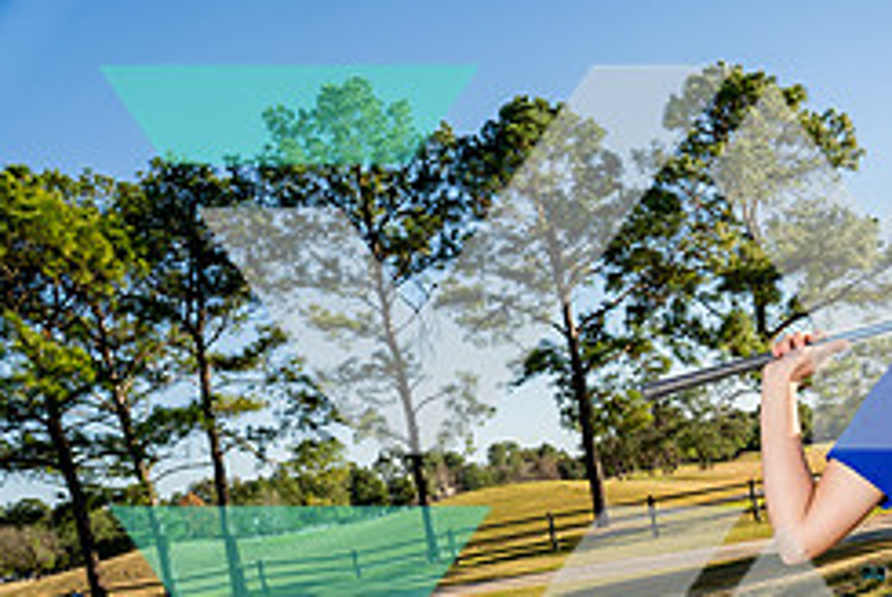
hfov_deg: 32.4
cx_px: 1038
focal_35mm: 52
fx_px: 1290
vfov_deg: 23.9
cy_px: 701
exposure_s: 1/250
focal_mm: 22
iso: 100
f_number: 8
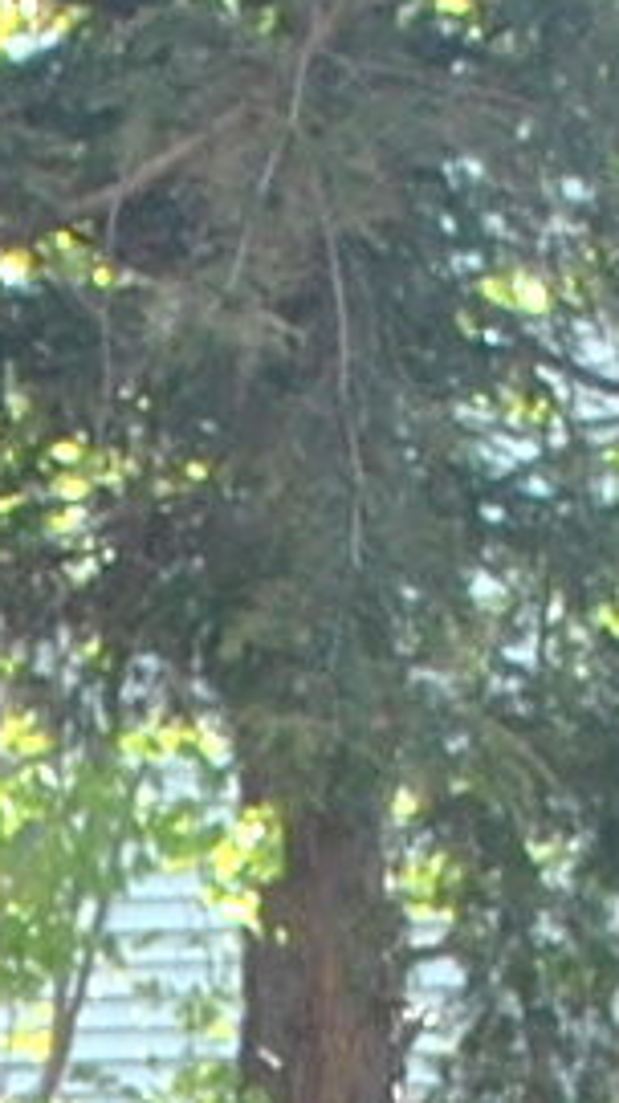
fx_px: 12809
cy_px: 3032
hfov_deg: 2.7
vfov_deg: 4.8
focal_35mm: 438
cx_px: -933
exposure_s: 1/125
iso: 200
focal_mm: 26
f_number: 5.6
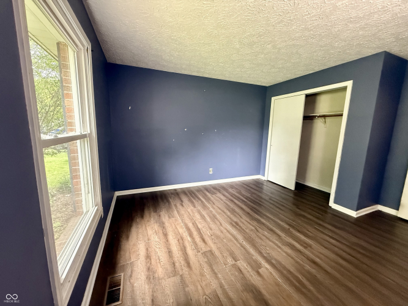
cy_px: 153
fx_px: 165
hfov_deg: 102.1
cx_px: 204
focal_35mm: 14
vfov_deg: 85.7
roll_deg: -1.7
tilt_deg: -9.1
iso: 1000
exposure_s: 1/60
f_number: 2.2
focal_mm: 2.22
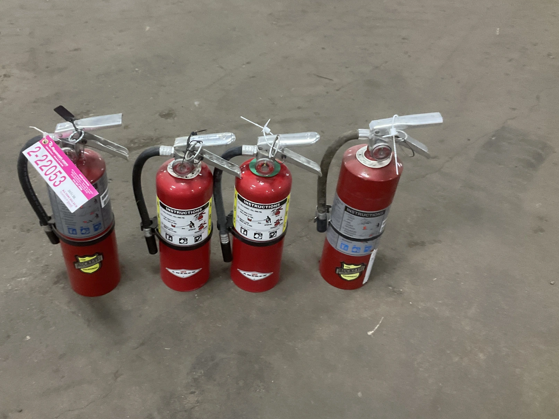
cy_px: 200
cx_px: 227
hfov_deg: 51.1
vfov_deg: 39.6
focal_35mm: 36
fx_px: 581
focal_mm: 3
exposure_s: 1/40
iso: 200
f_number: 1.8
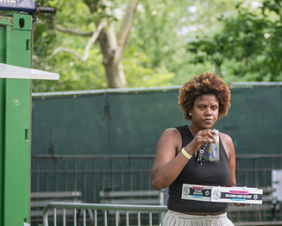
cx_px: 217
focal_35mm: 148
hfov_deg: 13.0
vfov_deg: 10.4
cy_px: 147
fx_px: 1236
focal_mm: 86
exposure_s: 1/100
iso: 160
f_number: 2.8
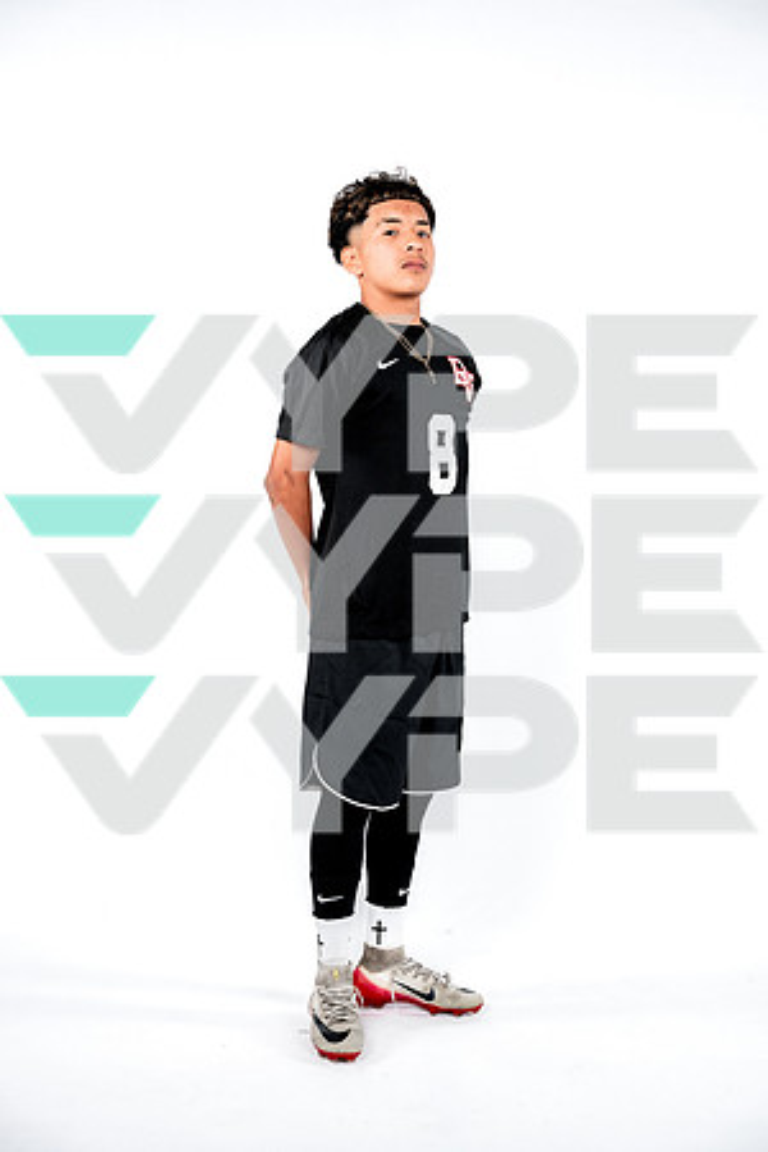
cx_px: 384
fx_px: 1427
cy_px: 576
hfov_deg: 30.1
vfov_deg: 44.0
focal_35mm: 45
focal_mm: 44.6
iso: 160
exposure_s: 1/250
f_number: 4.5
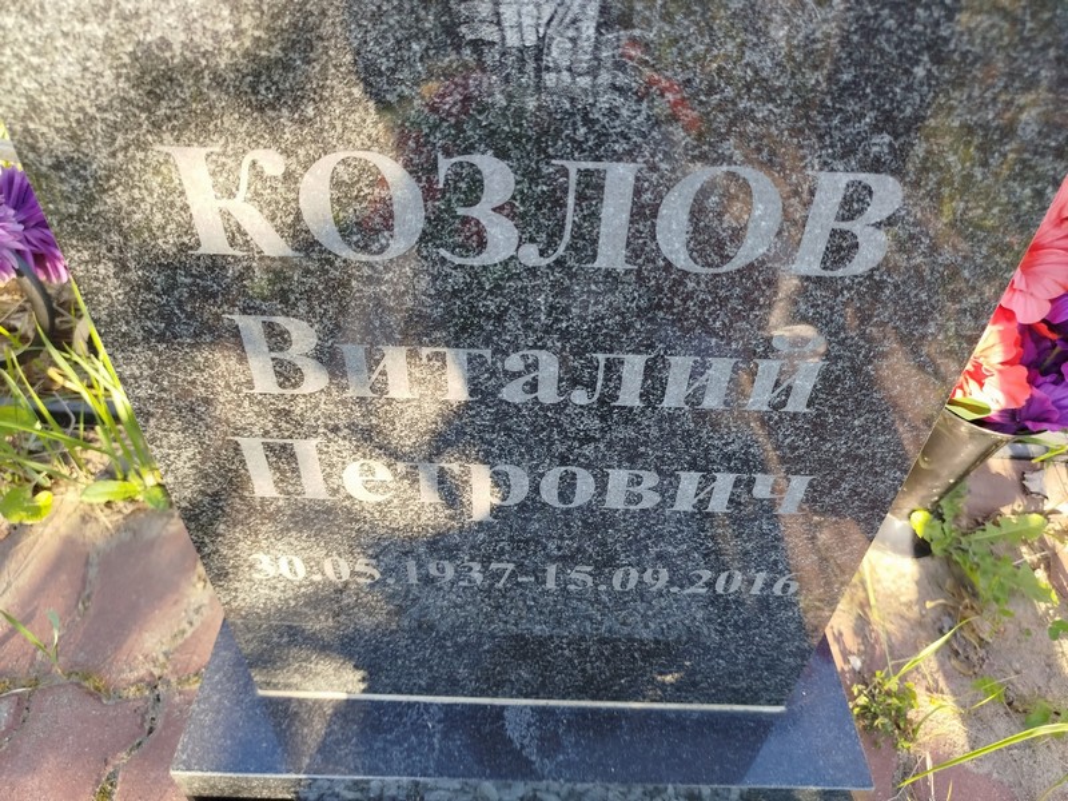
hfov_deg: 71.6
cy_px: 400
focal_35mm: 24
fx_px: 740
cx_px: 534
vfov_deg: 56.8
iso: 50
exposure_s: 1/109
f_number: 1.7
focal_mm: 5.31
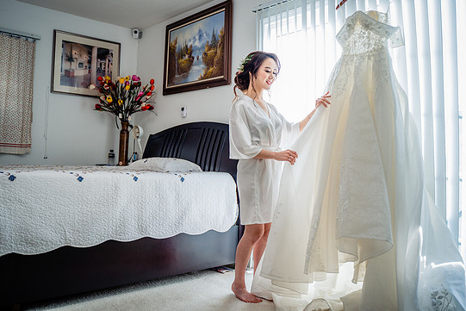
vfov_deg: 43.6
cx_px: 227
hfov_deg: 61.9
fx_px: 388
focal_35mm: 30
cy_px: 145
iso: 250
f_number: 2.8
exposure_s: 1/160
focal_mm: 28
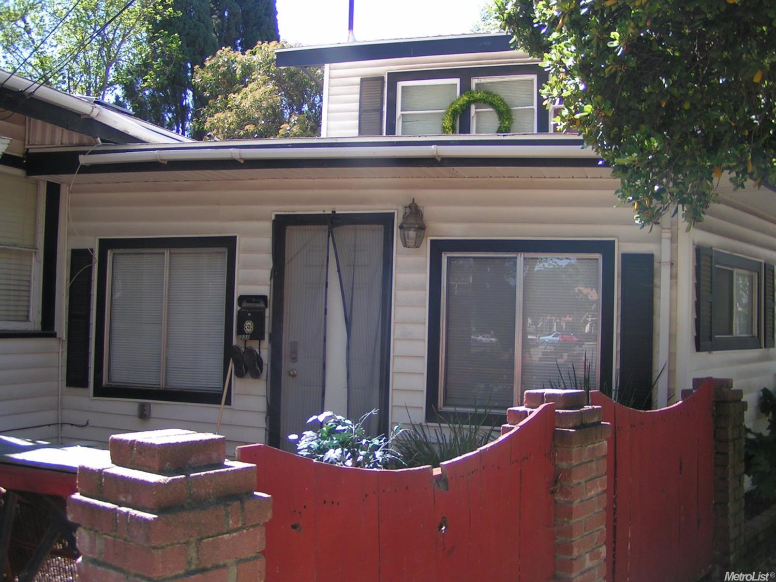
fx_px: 852
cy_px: 291
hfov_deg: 49.0
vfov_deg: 37.7
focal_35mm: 38
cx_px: 388
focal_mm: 5.8
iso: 50
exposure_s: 1/250
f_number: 2.8
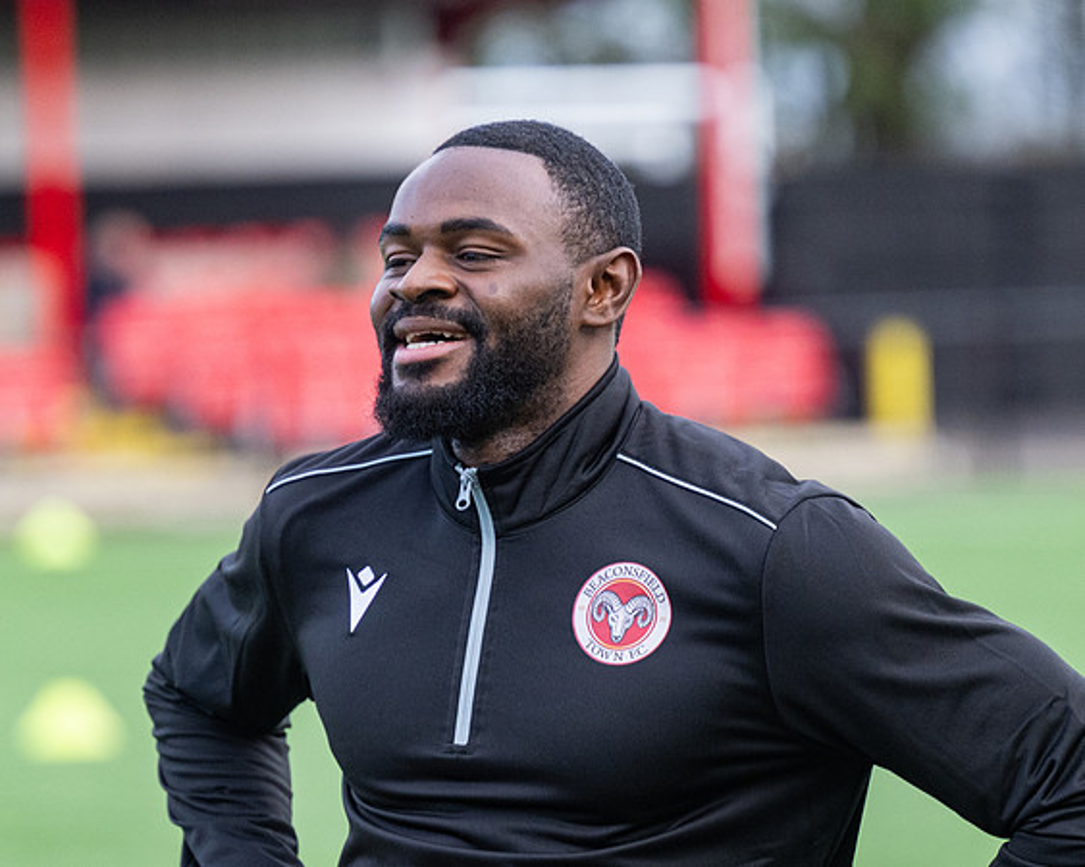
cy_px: 373
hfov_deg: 5.4
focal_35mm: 358
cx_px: 616
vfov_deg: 4.3
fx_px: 11499
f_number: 4
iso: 800
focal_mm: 185
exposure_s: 1/1250
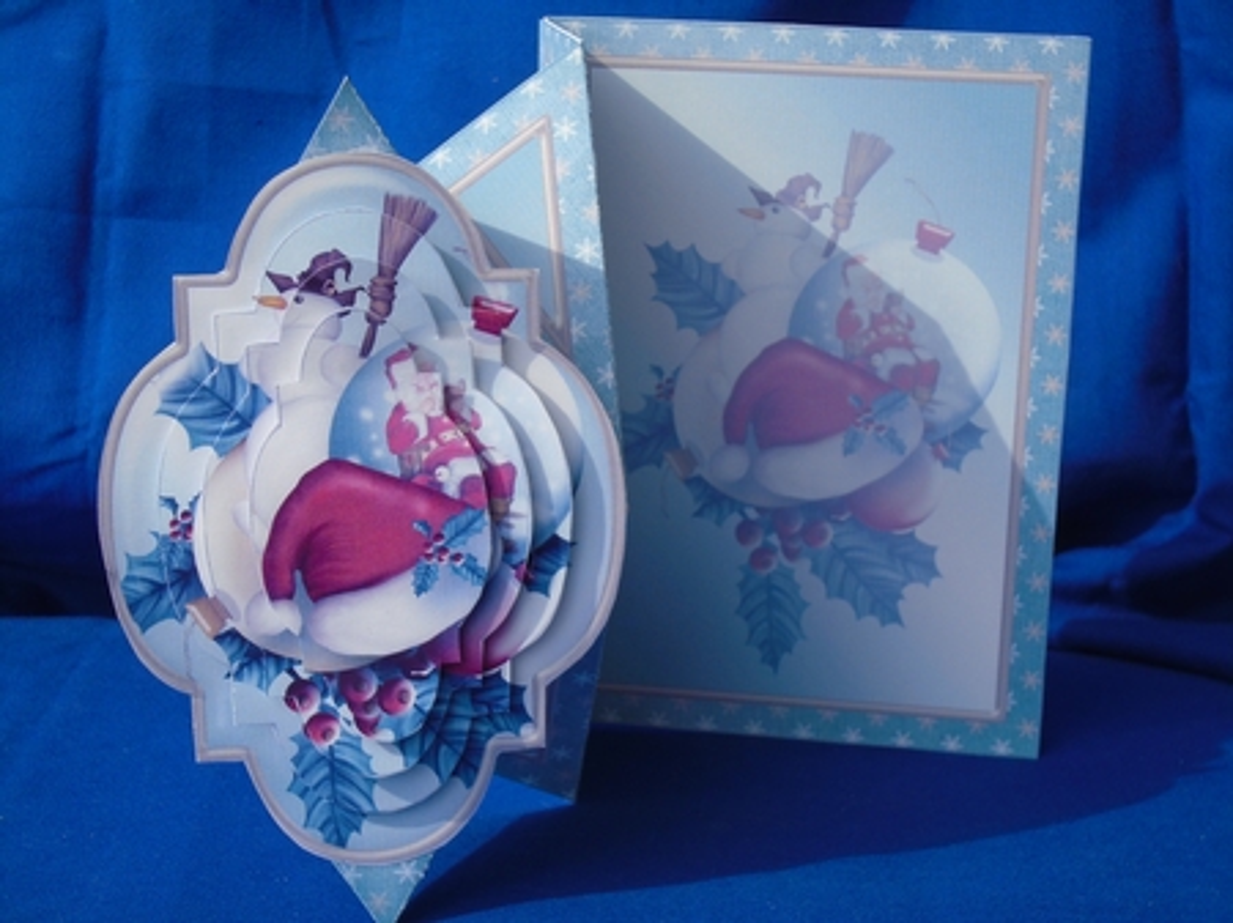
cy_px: 462
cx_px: 616
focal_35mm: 68
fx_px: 2421
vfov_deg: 21.6
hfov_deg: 28.6
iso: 100
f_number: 5.5
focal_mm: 12
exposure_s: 1/500
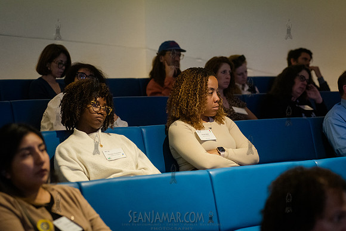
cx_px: 173
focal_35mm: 94
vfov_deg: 14.5
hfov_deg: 21.6
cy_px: 116
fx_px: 906
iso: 6400
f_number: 3.5
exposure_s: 1/160
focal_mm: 92
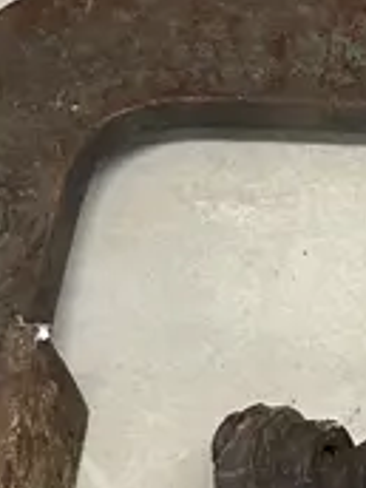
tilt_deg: -64.9
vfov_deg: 13.7
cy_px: 417
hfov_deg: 9.4
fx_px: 2016
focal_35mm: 143
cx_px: 826
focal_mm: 6.86
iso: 200
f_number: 1.78
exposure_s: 1/100
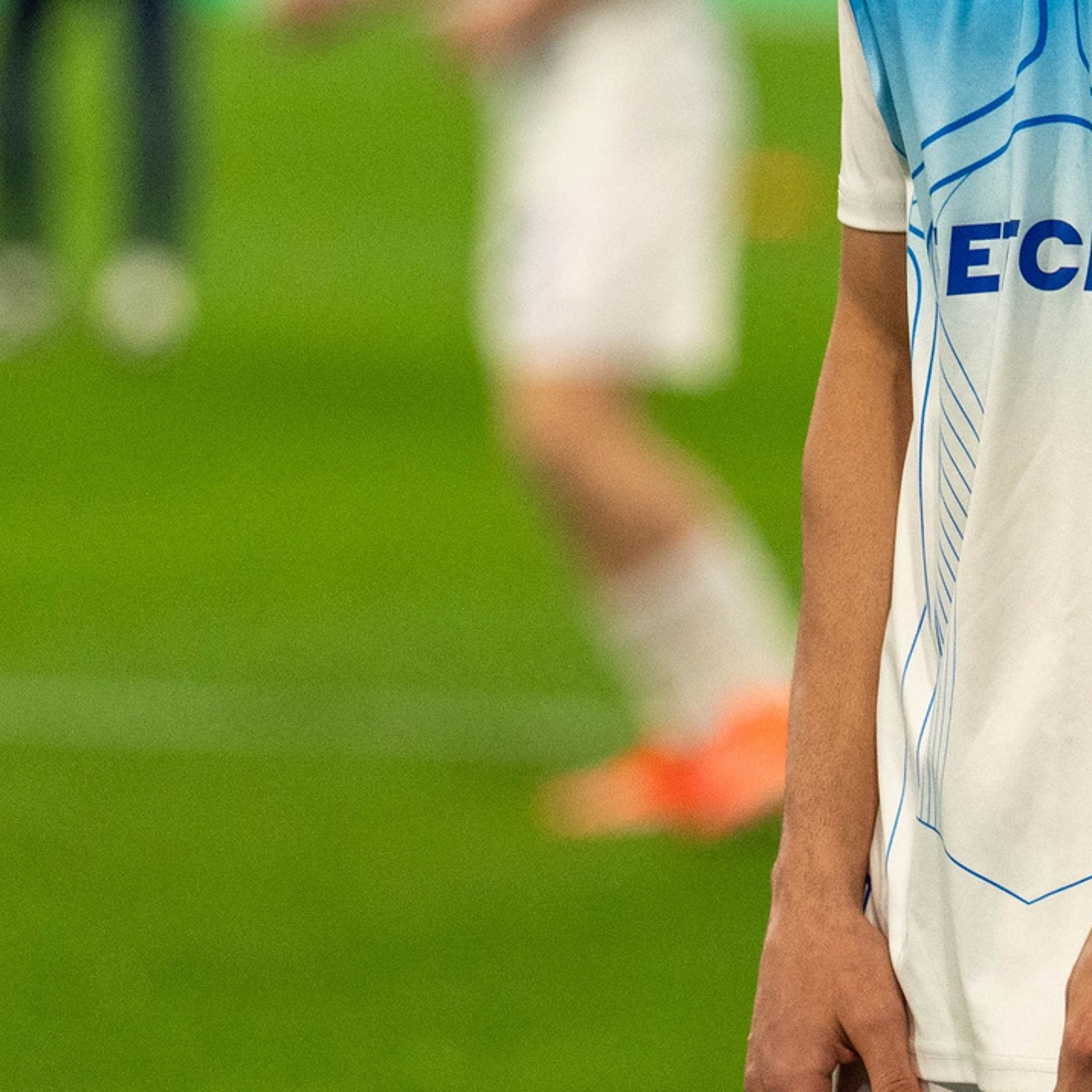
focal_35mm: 561
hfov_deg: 3.1
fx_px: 20022
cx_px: 1117
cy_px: 127
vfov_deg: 3.1
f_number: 2.8
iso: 2000
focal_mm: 155
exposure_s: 1/1000
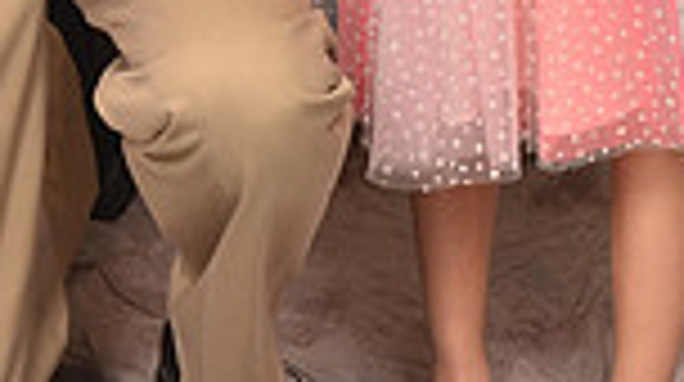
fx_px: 3043
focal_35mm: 168
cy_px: -418
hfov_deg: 12.7
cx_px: 63
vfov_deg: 6.9
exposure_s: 1/60
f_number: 5.6
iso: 200
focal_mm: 28
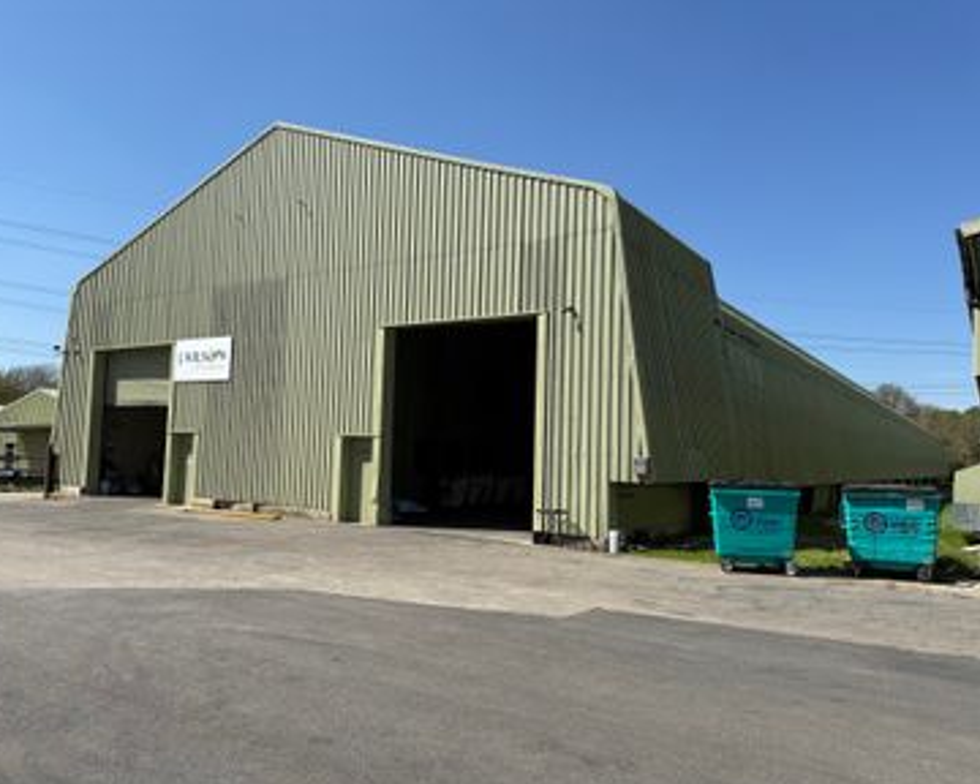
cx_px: 438
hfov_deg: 65.9
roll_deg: -2.2
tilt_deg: +5.1
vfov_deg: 54.9
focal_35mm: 26
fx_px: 754
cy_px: 397
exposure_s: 1/4673
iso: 80
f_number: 1.78
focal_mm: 6.76
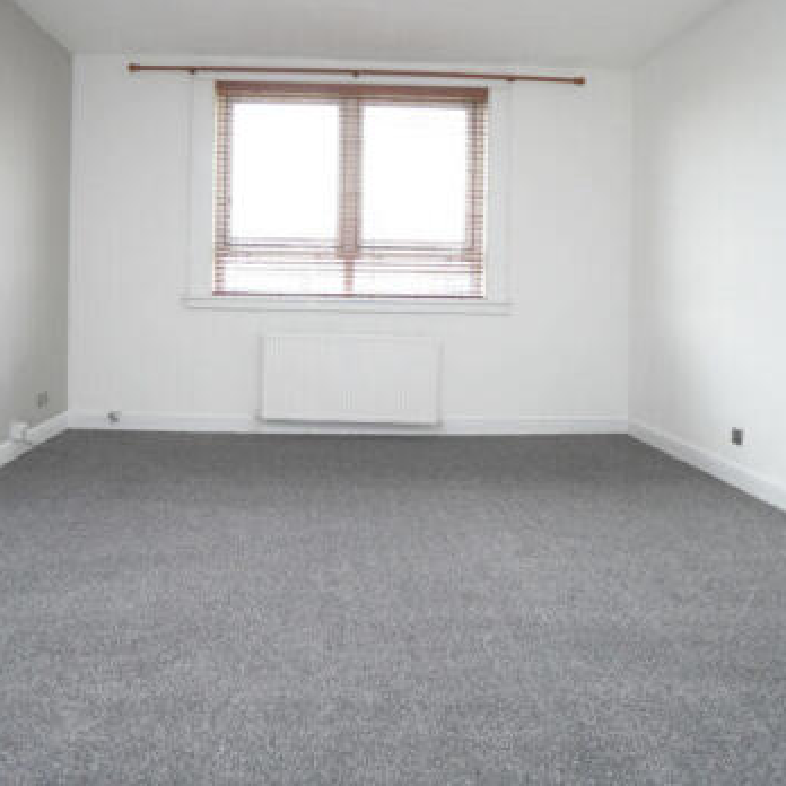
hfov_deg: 64.7
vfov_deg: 64.3
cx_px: 338
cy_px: 306
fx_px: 617
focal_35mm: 24
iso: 400
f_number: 4
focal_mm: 10
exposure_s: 1/160
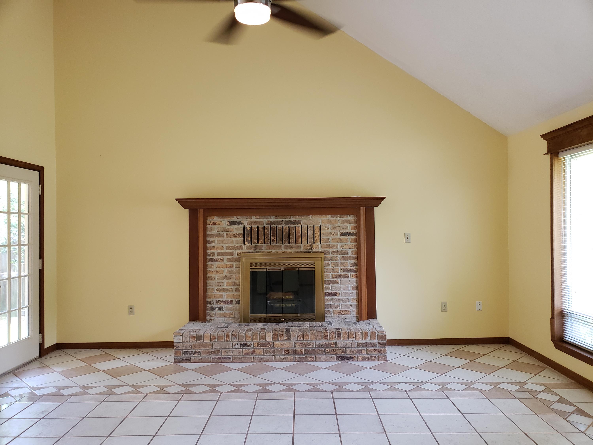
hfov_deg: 67.3
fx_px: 445
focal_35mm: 26
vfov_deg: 53.1
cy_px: 222
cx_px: 296
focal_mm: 4.3
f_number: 2.4
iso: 320
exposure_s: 1/60
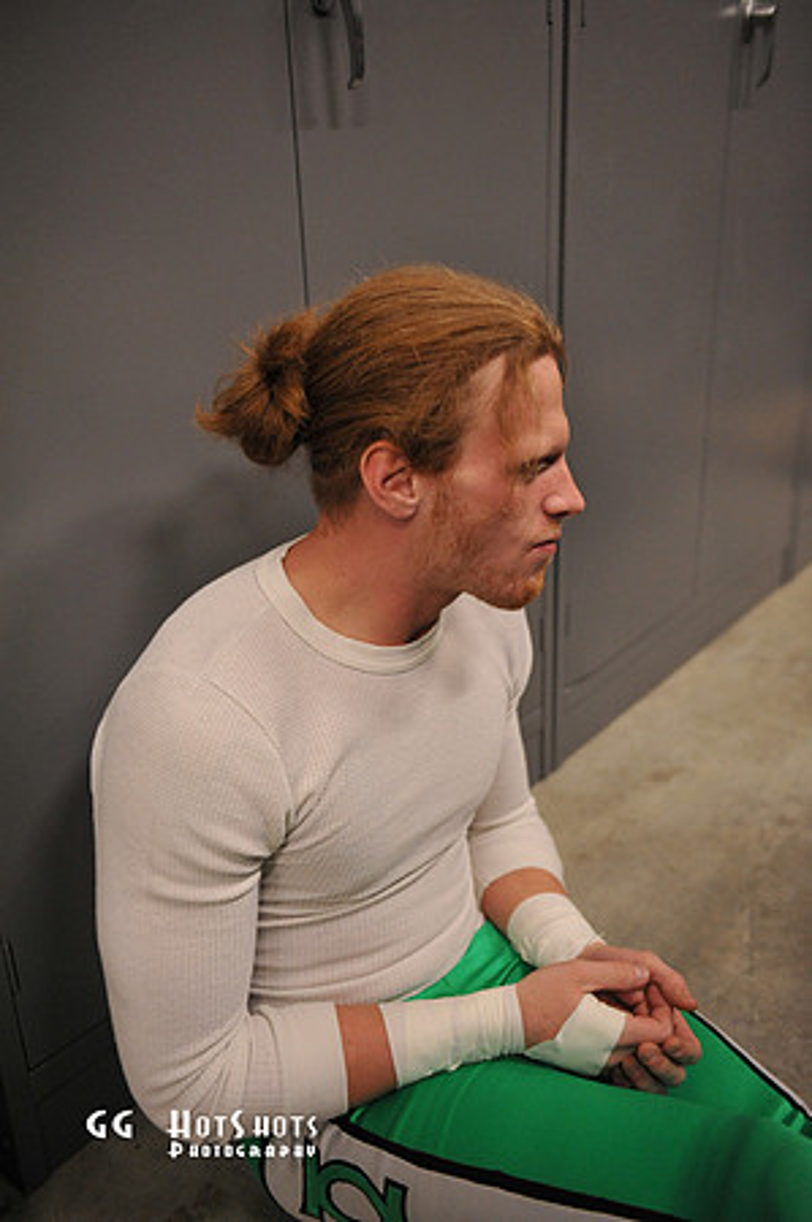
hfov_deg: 38.8
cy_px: 611
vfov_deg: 55.8
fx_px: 1153
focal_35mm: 34
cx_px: 406
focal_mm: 34
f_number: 2.8
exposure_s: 1/250
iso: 3200
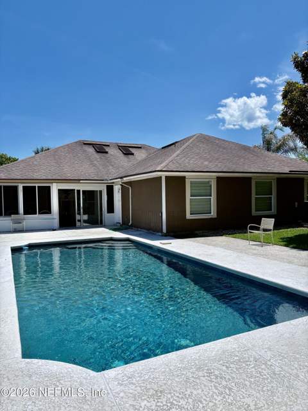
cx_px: 154
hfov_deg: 53.1
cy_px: 206
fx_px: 308
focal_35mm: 26
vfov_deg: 67.3
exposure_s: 1/4950
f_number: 1.6
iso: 50
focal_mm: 5.96
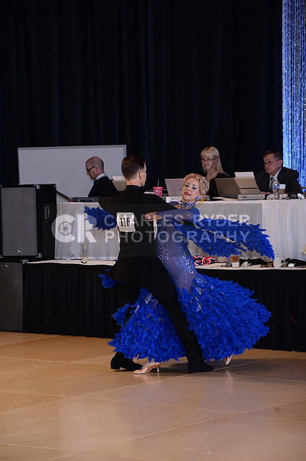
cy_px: 230
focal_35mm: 120
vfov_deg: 17.1
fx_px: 1534
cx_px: 153
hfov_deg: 11.4
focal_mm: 120
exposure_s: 1/250
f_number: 5.6
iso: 1250
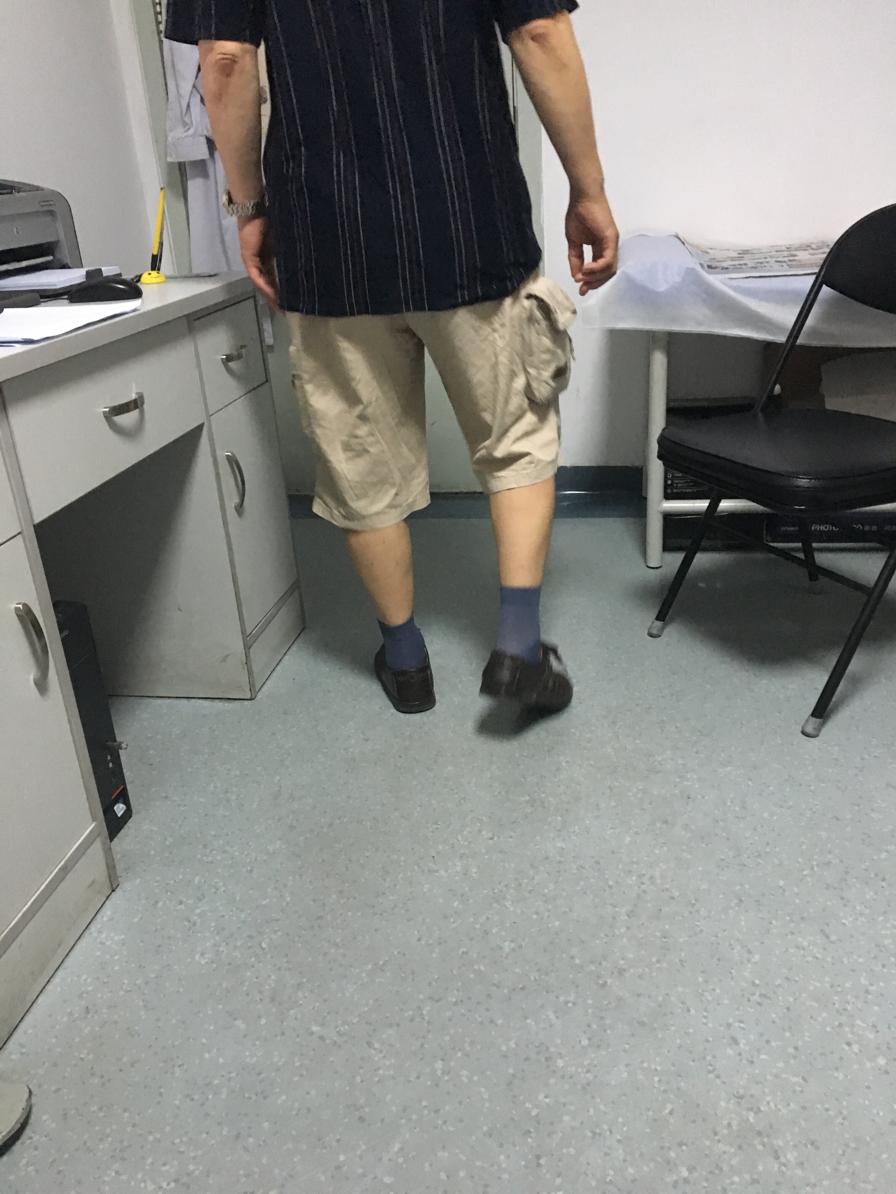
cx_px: 448
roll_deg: +4.6
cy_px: 597
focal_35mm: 29
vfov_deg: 61.7
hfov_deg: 48.2
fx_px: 1001
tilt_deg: -22.3
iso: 250
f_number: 2.2
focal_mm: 4.15
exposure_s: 1/17
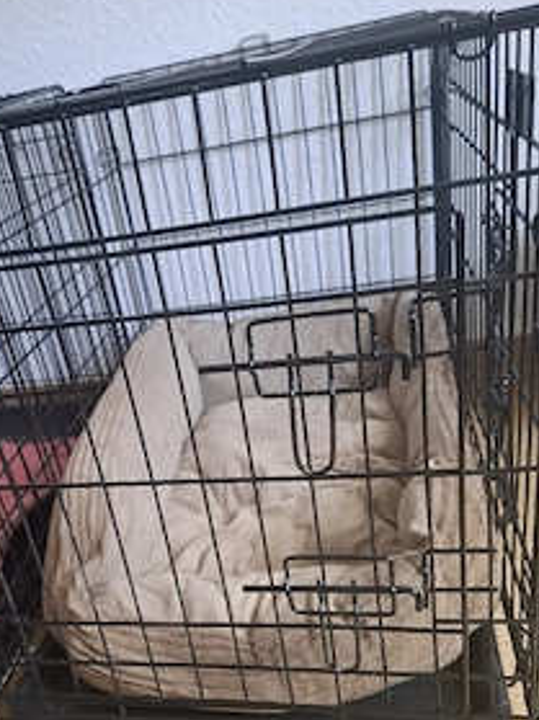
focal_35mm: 33
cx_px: 204
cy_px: 457
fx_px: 686
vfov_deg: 54.6
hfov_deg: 42.6
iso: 400
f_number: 1.8
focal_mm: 5.54
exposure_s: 1/33
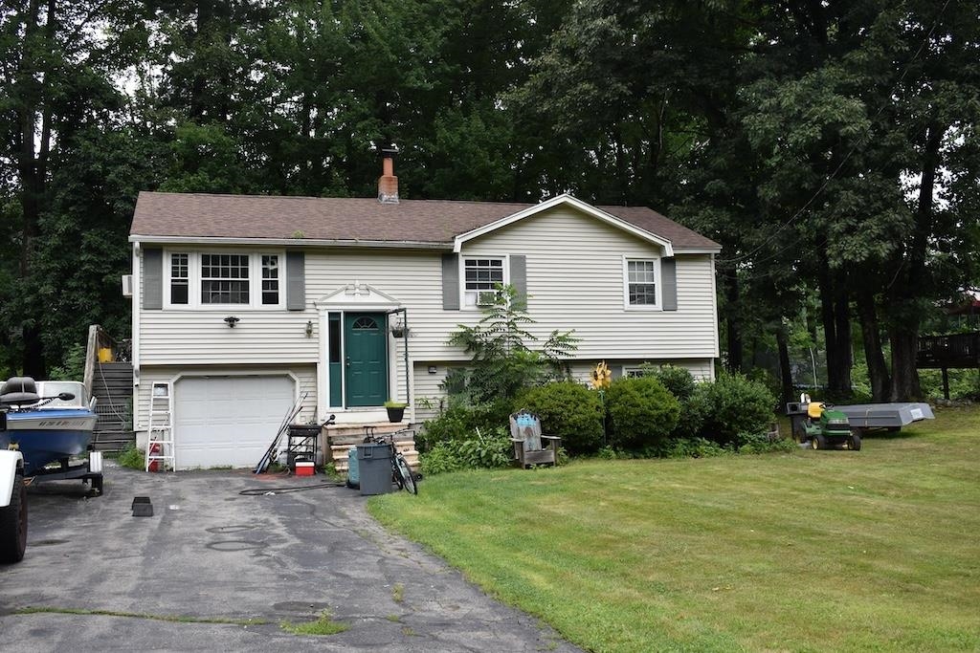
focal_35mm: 36
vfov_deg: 36.9
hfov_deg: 53.1
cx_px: 490
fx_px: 980
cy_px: 326
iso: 200
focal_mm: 24
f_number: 5.6
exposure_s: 1/250
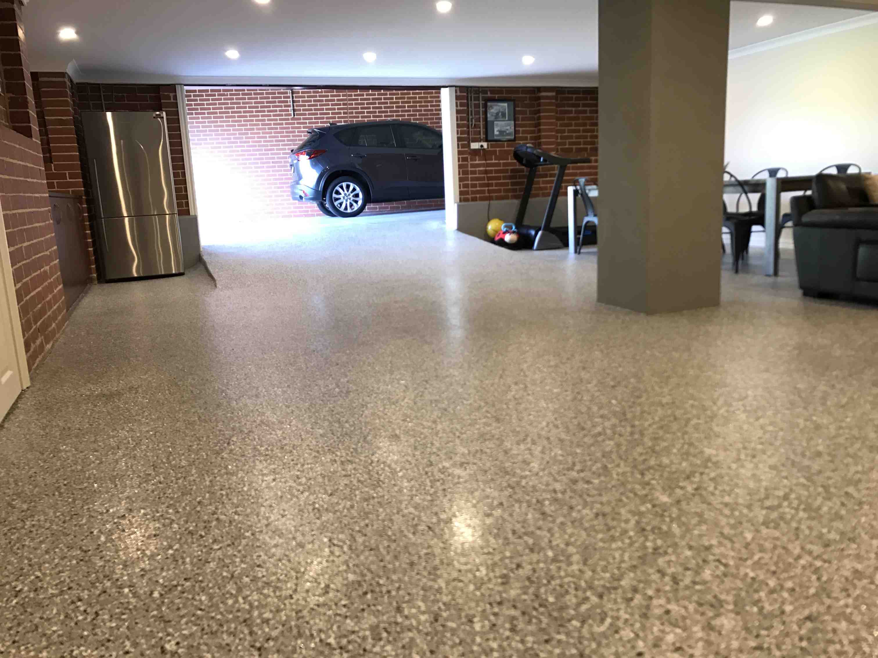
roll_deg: +2.4
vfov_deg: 49.7
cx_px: 439
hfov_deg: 63.4
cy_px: 329
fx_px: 710
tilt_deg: -10.1
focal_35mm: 28
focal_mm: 3.99
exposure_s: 1/20
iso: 40
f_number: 1.8
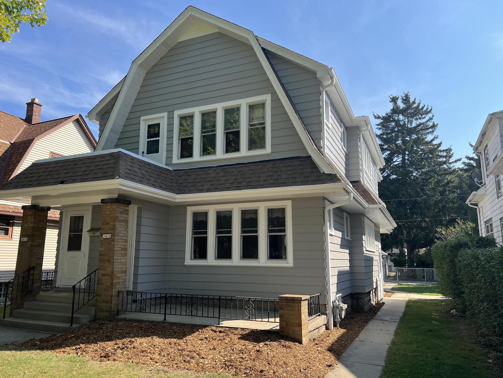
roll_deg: +0.6
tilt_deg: +10.6
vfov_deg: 53.1
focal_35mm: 26
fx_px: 378
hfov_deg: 67.3
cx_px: 252
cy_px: 189
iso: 50
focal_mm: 5.7
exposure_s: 1/2045
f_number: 1.5
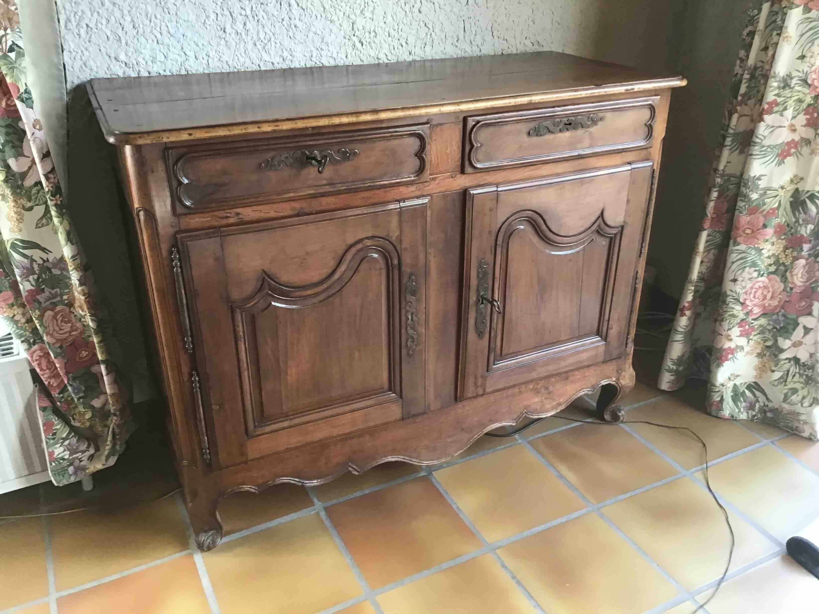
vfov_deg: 45.4
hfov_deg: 58.4
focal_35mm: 31
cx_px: 410
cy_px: 307
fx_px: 733
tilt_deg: -26.7
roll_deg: +1.5
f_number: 2.4
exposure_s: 1/33
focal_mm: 3.3
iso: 64
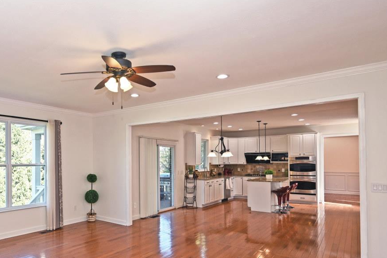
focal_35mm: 24
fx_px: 258
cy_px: 160
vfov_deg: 52.6
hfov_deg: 70.7
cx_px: 116
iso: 200
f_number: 5
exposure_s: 1/100
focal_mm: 14
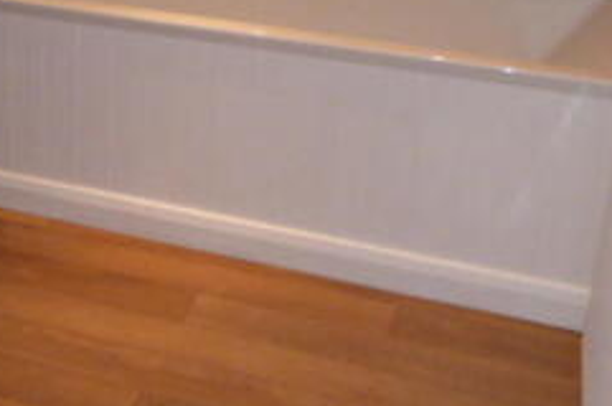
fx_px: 1070
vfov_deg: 21.0
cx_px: 93
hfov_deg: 30.9
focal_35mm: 63
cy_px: 32
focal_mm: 4.5
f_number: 2.8
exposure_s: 1/125
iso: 400
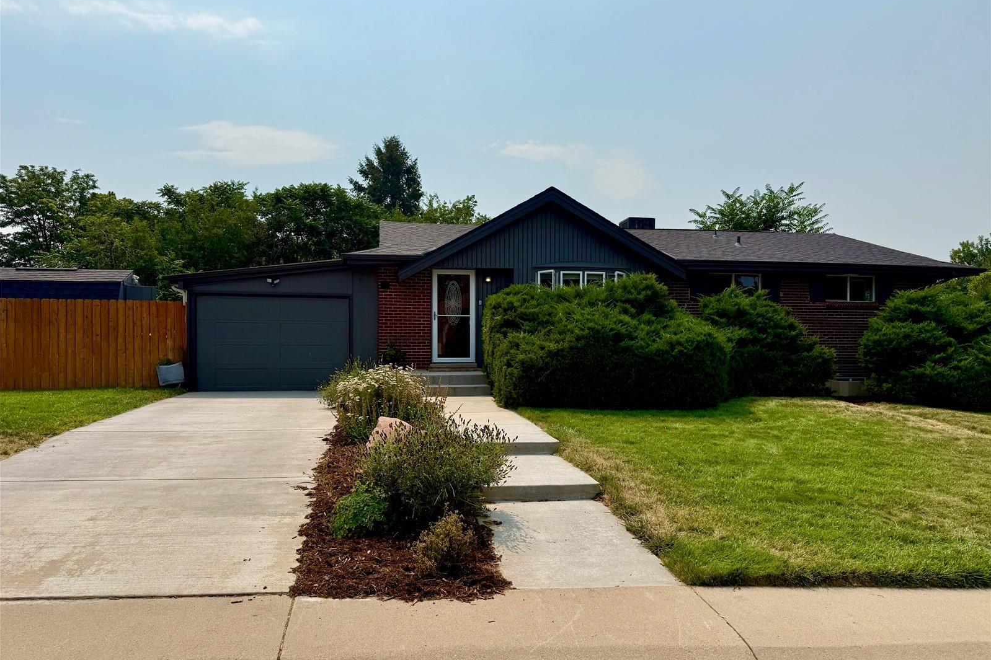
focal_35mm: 25
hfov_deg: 71.5
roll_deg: -0.2
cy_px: 353
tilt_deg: +0.1
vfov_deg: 51.2
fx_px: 688
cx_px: 496
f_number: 1.78
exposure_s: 1/10309
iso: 80
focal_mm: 6.76
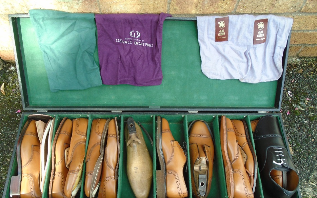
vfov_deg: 44.4
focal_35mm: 28
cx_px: 158
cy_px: 112
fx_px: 242
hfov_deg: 66.5
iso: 100
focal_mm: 4.6
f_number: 3.2
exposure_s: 1/80
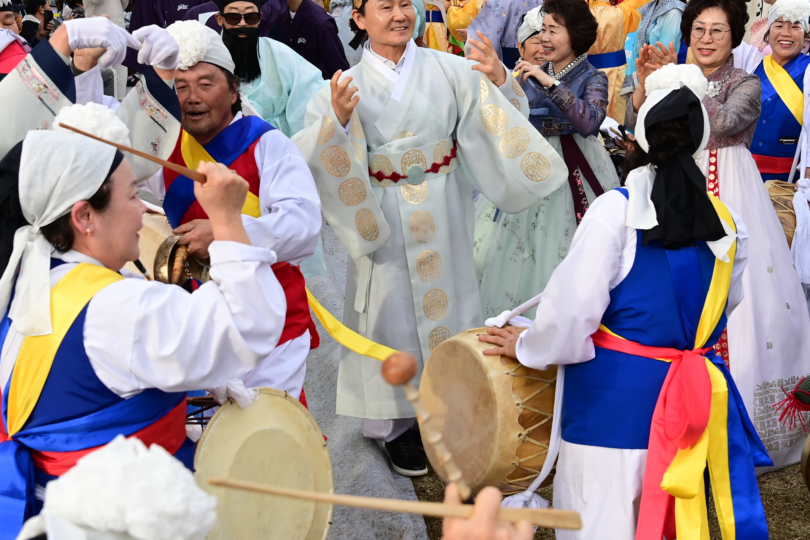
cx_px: 459
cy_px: 217
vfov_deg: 24.2
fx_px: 1260
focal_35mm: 56
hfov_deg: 35.6
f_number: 7.1
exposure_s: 1/400
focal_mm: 35
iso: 500
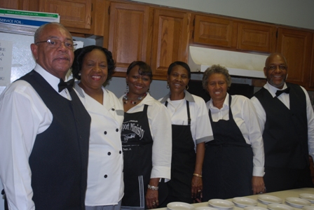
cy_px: 105
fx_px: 354
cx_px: 157
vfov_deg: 33.1
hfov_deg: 47.9
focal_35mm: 40
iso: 200
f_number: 3.8
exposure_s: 1/60
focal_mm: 27
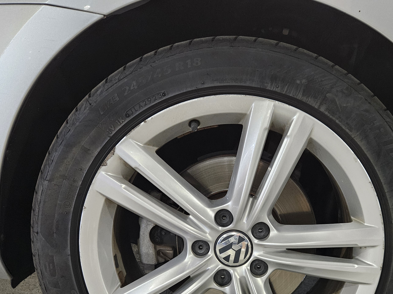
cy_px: 222
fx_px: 409
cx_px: 245
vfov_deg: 38.6
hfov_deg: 50.8
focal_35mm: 36
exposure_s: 1/40
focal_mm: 5.4
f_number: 1.8
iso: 500
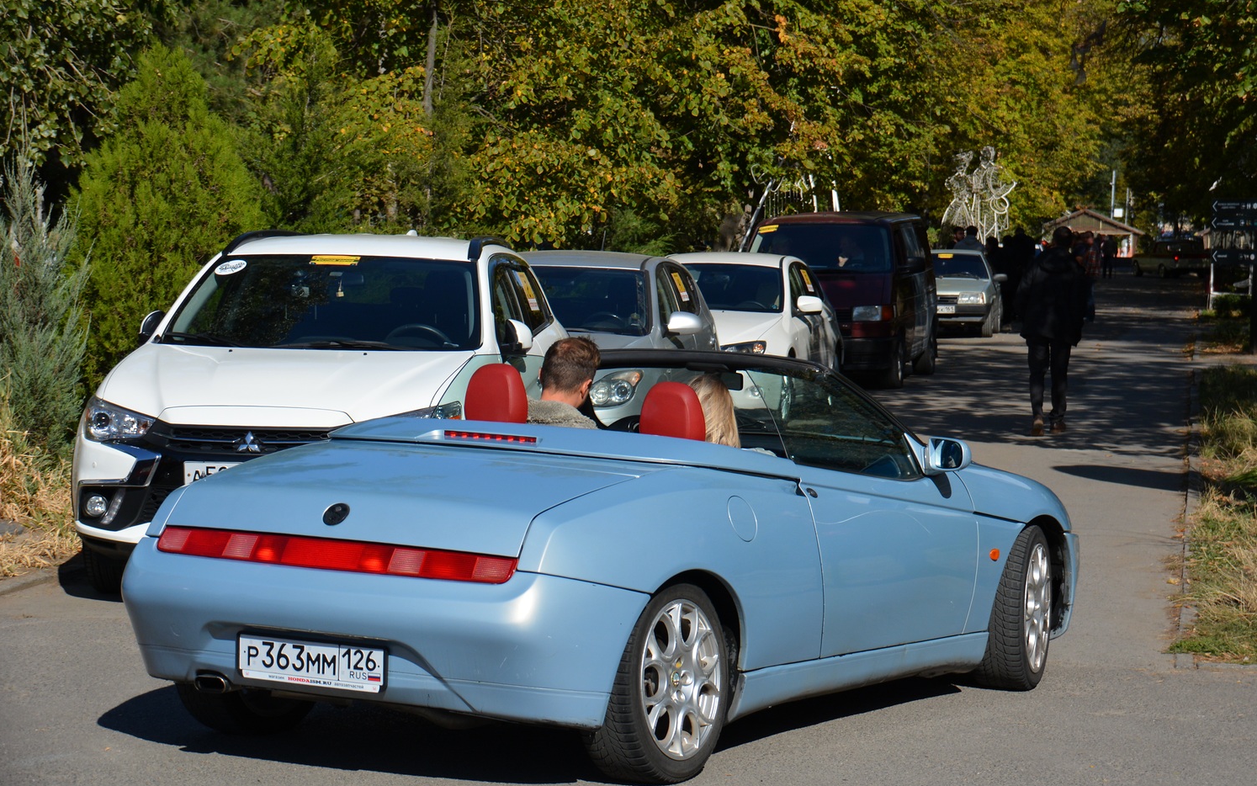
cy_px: 414
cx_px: 628
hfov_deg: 21.9
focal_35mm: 95
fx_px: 3255
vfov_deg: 13.8
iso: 400
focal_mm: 62
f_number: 7.1
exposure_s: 1/1600
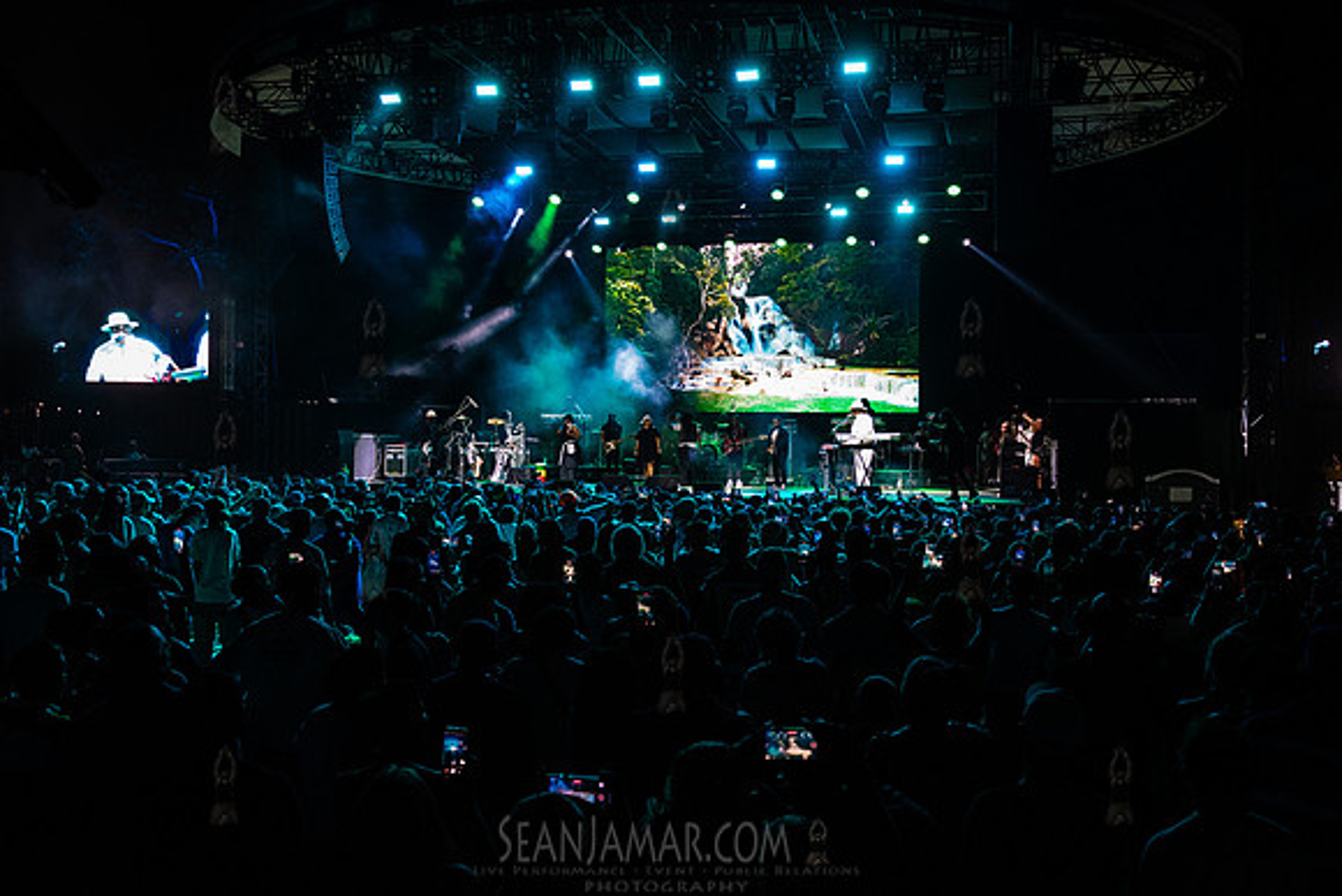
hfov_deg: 55.4
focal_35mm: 34
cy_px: 448
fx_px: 1278
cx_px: 671
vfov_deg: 38.6
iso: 3200
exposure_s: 1/250
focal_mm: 34
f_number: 4
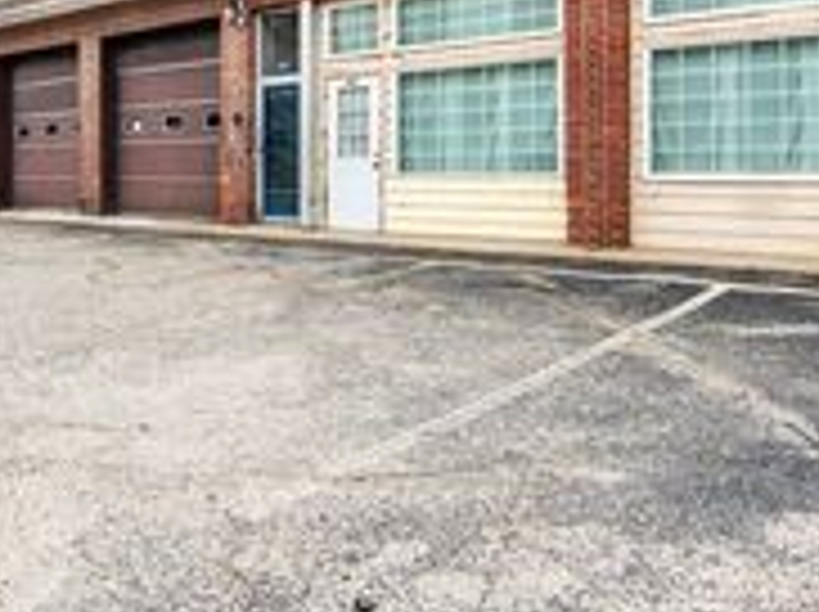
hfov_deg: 49.7
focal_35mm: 37
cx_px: 310
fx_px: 874
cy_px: 164
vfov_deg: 37.8
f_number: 10
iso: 800
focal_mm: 14
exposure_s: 1/200
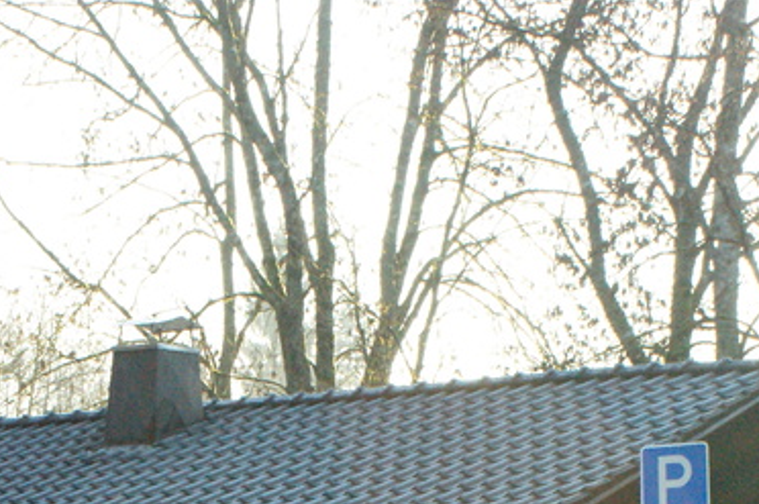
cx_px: 237
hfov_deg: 14.7
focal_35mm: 139
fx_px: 2927
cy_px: 771
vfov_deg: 9.5
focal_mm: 30
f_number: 9
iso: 1600
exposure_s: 1/250
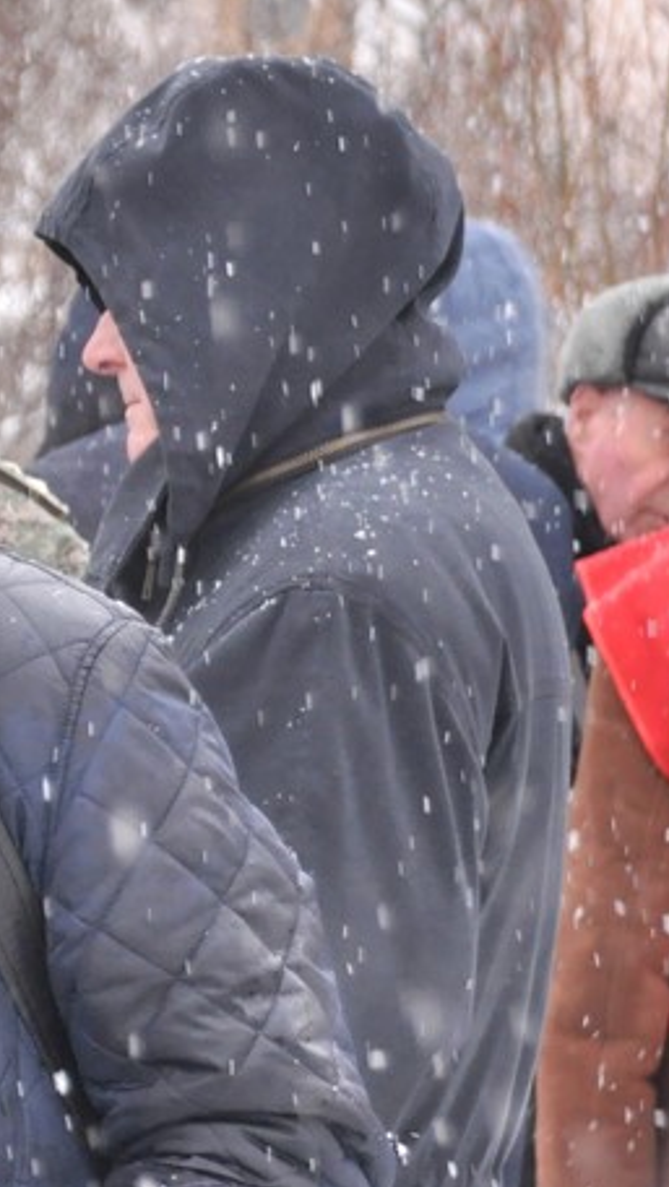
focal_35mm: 298
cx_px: -640
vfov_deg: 7.2
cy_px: 742
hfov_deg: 4.0
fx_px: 9394
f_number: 5
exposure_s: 1/200
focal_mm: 75
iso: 1000
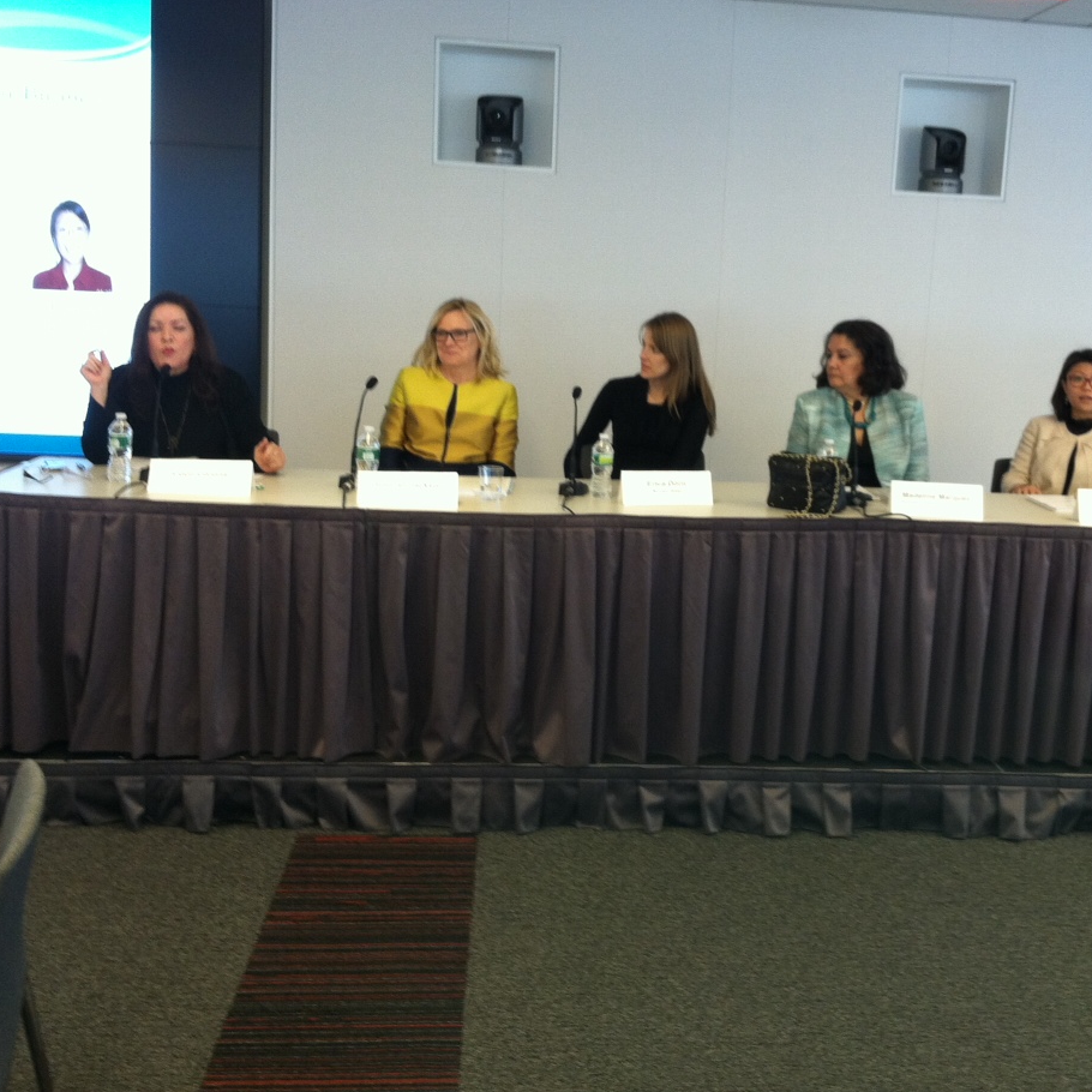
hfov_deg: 38.1
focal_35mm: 44
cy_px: 516
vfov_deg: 38.3
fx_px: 1570
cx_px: 697
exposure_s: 1/15
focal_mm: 3.85
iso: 100
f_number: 2.8
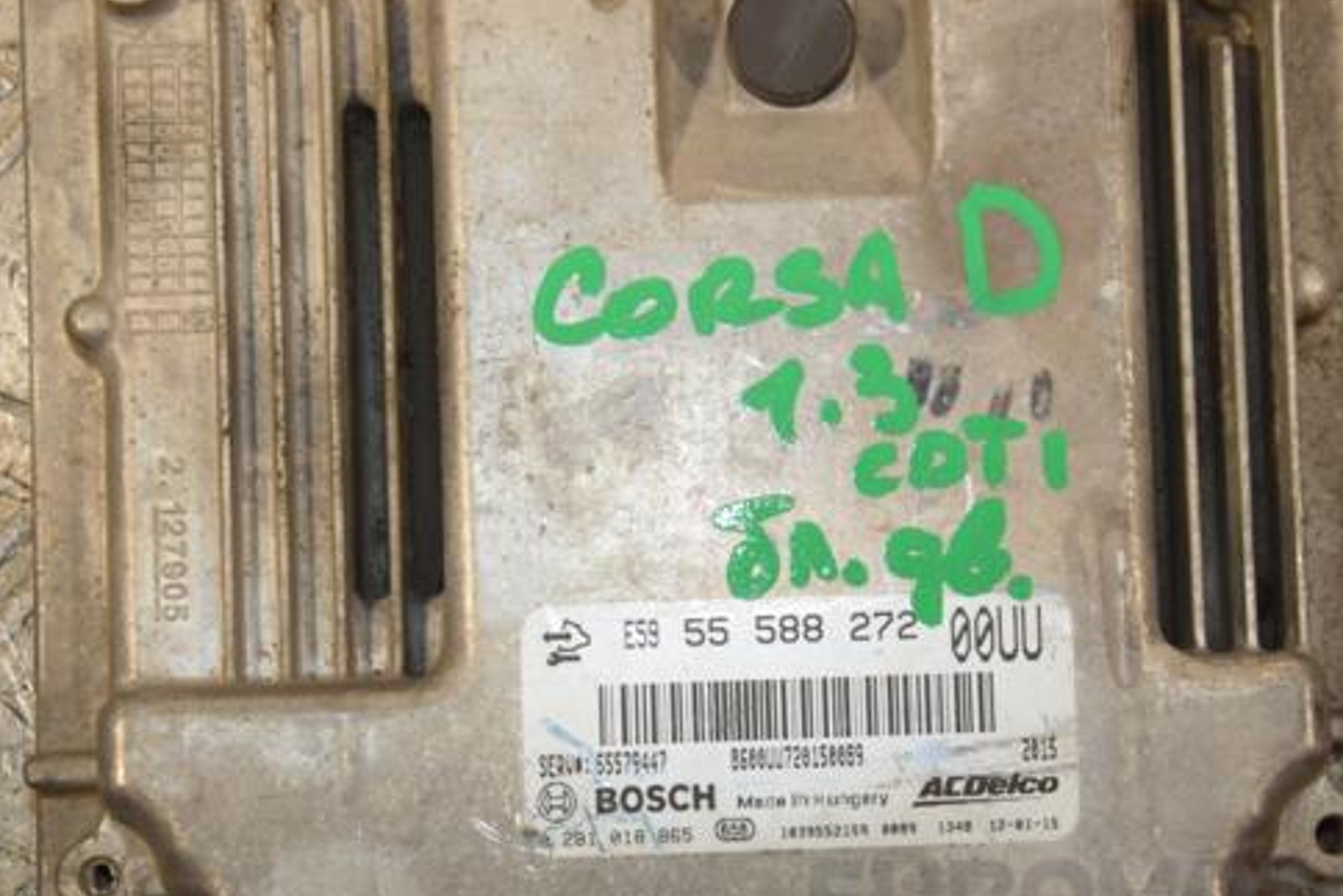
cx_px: 758
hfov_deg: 21.9
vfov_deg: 14.7
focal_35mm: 93
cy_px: 533
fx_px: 3470
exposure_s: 1/200
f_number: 7.1
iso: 800
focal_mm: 50
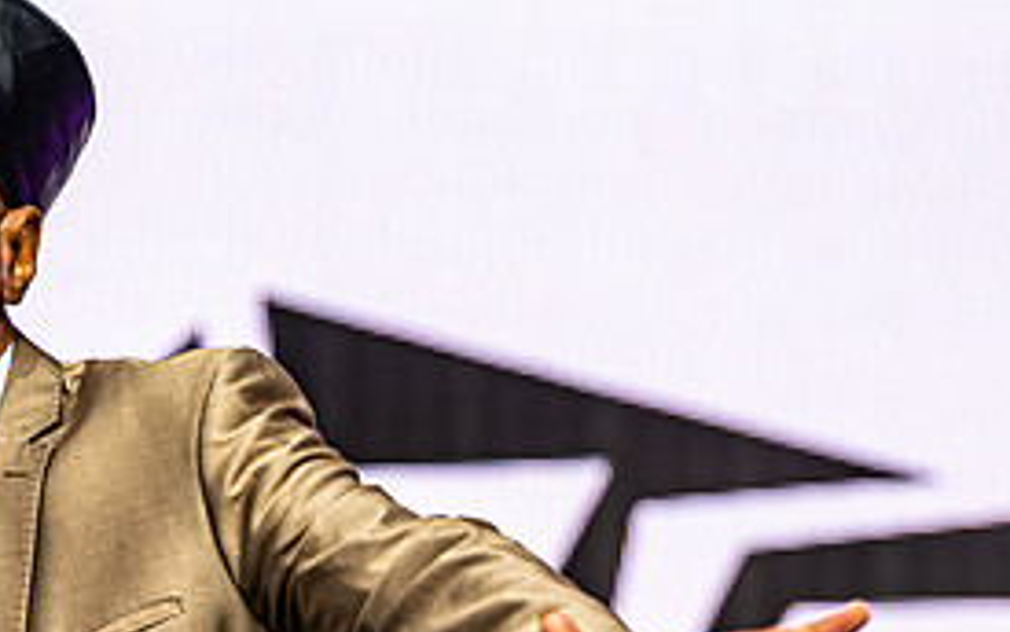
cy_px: 470
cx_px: -29
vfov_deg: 4.9
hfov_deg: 7.8
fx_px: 7323
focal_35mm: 266
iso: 125
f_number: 4
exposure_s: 1/500
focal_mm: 122
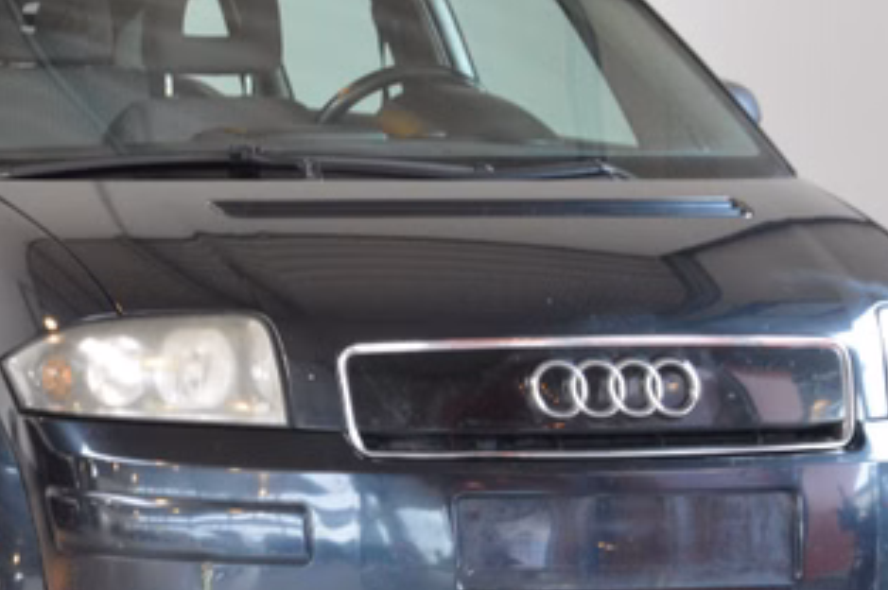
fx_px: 6432
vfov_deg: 5.3
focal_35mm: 261
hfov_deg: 7.9
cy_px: 374
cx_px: 224
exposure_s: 1/60
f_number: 5.6
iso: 2500
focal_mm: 85
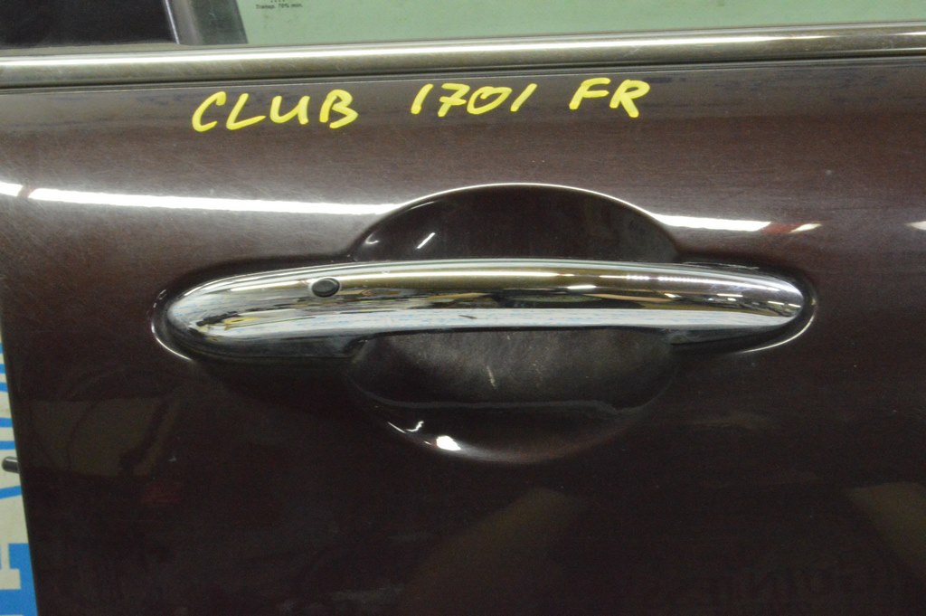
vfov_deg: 19.7
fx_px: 1773
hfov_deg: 29.3
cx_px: 463
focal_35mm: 69
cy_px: 308
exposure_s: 1/20
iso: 6400
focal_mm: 46
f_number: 20
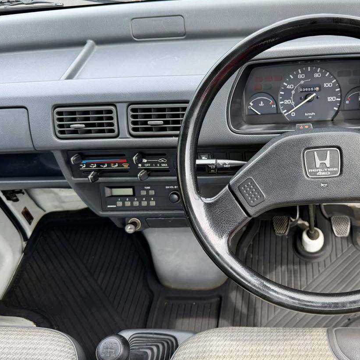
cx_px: 256
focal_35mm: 33
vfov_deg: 49.6
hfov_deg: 48.4
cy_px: 159
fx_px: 388
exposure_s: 1/524
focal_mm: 6.76
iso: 80
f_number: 1.78
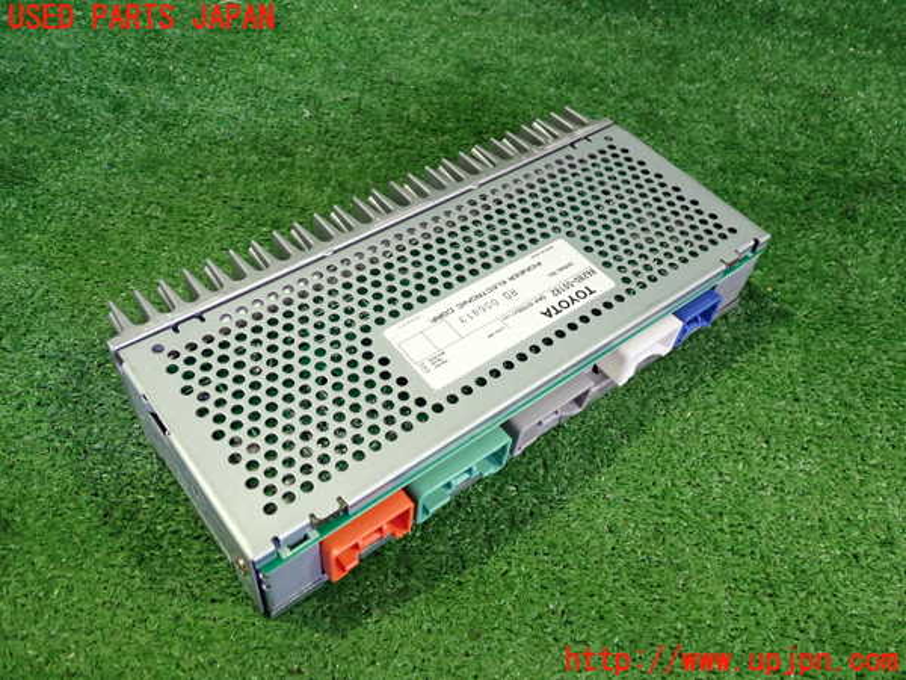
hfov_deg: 60.0
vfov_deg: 46.8
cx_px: 453
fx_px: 785
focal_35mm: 30
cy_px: 340
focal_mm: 5.4
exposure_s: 1/30
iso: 400
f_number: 2.3
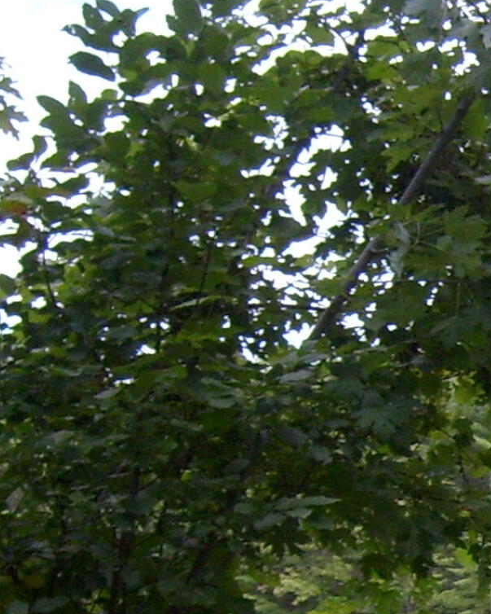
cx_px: 960
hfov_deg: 10.5
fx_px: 2471
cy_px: 619
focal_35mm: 136
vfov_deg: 13.9
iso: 80
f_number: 7.1
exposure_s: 1/90
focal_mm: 5.8
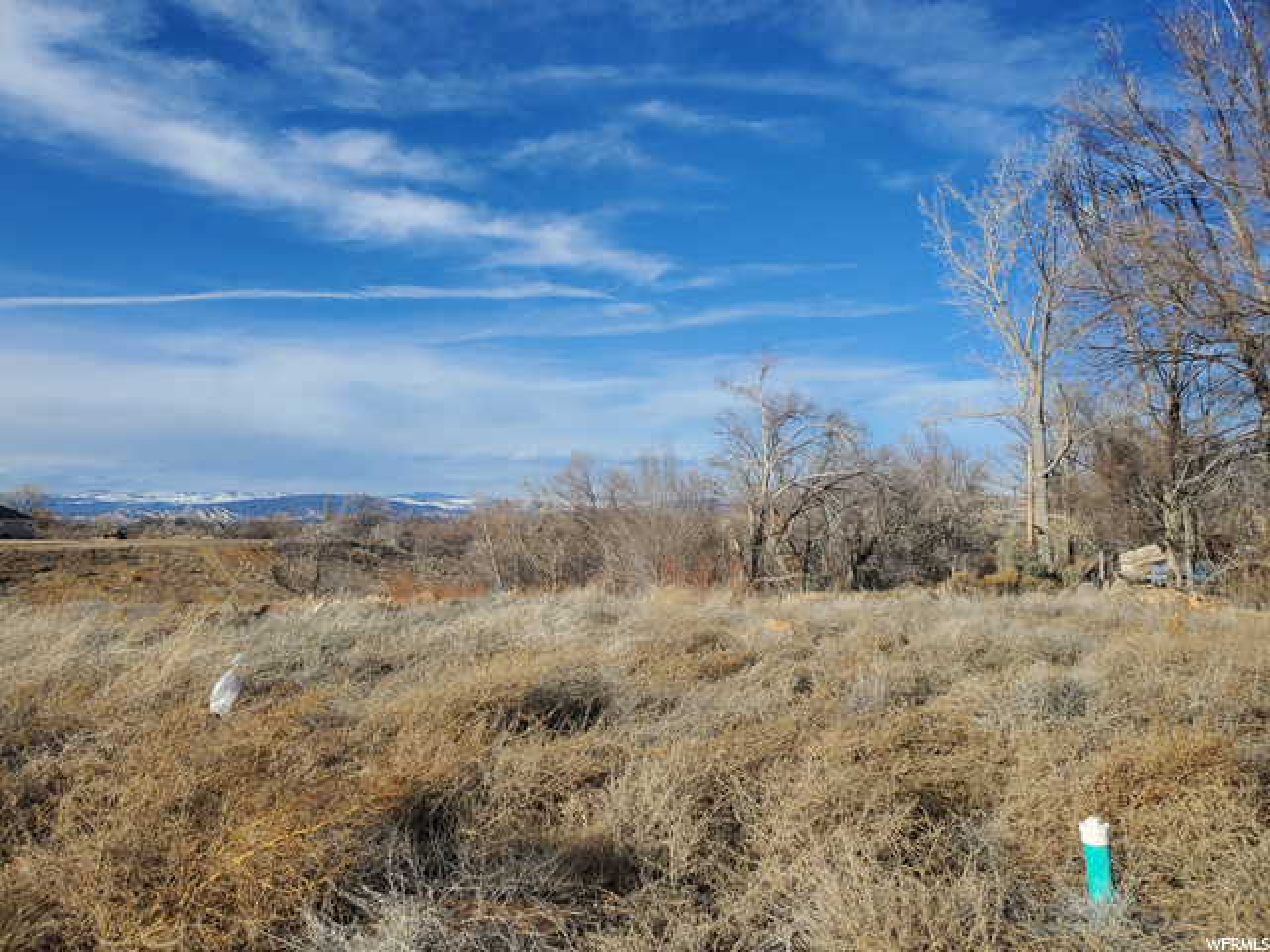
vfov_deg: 53.1
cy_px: 476
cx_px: 635
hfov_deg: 67.3
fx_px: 954
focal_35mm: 26
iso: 50
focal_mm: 4.3
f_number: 2.4
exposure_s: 1/2100
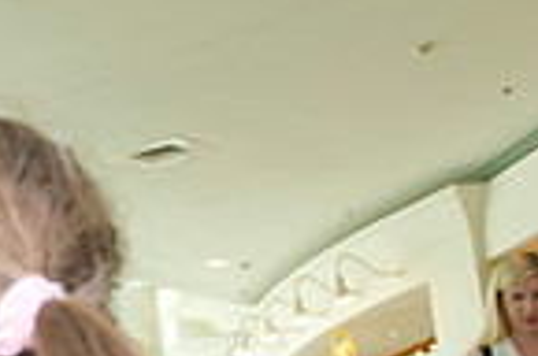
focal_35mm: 108
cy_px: 341
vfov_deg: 12.5
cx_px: -534
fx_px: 1610
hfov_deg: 15.3
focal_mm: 27
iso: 1250
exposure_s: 1/250
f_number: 5.6
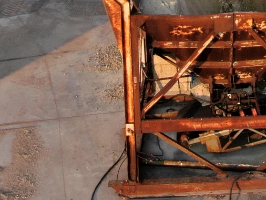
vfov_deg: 15.3
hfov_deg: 20.9
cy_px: -82
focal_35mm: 91
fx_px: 700
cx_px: 259
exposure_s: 1/500
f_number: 2.8
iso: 100
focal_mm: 4.39
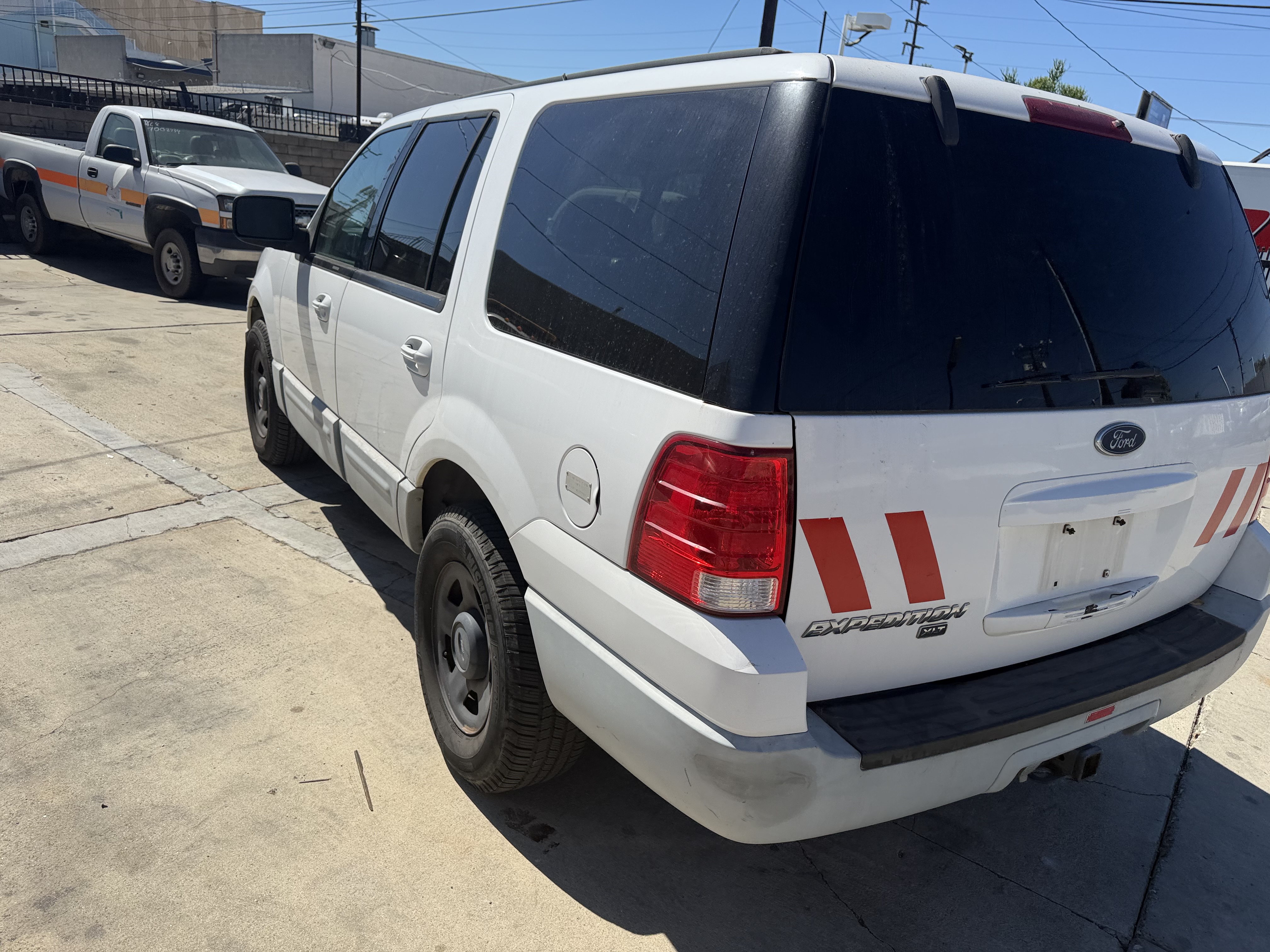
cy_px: 476
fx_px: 881
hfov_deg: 71.6
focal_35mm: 24
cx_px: 635
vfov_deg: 56.8
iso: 80
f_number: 1.78
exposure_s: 1/6711
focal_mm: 6.76
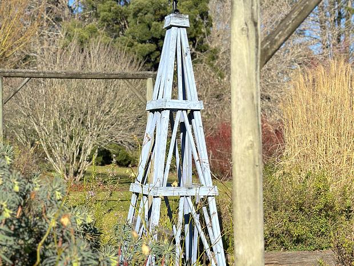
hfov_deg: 39.6
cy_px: 133
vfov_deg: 30.3
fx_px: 492
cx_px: 177
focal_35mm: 48
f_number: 1.78
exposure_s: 1/7092
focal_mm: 6.86
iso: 100
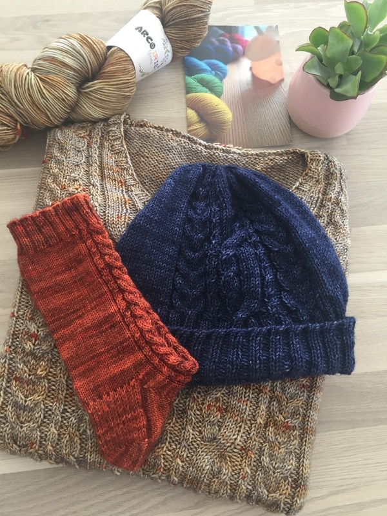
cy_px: 258
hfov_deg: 48.2
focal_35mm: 29
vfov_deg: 61.7
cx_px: 194
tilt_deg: -74.9
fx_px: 432
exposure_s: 1/33
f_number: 2.2
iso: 50
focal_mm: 4.15
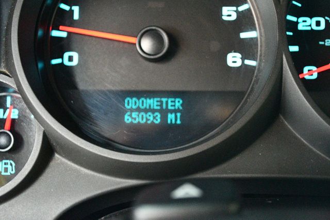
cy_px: 110
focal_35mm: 63
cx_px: 165
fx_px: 577
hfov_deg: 31.9
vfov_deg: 21.5
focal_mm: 42
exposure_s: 1/20
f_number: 5.3
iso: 12800
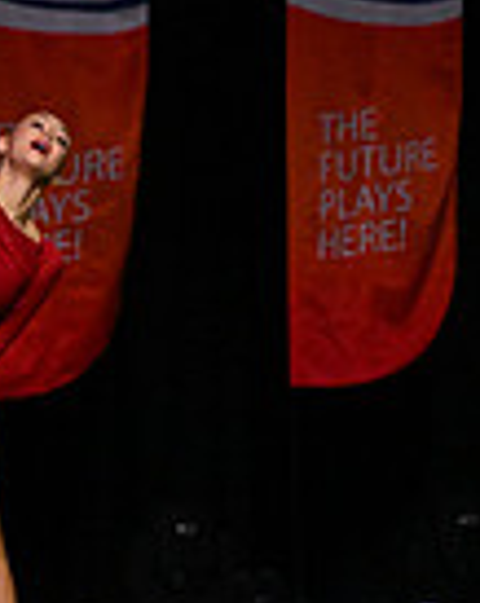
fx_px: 6735
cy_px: 310
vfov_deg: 5.1
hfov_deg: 4.0
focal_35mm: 378
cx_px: -722
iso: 8000
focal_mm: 95
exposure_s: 1/1000
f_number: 4
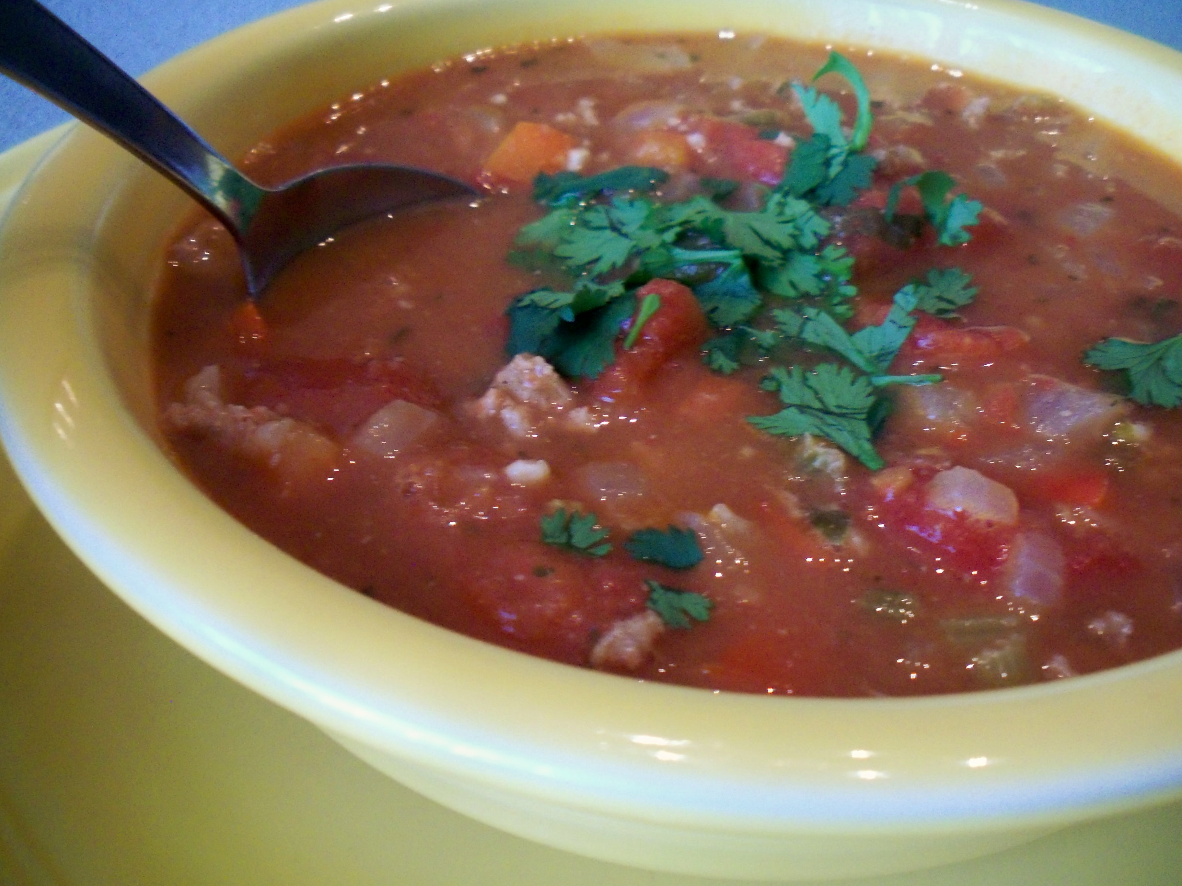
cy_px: 443
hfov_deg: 49.0
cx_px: 591
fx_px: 1298
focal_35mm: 38
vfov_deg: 37.7
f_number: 3.5
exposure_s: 1/30
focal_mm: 6.3
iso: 400
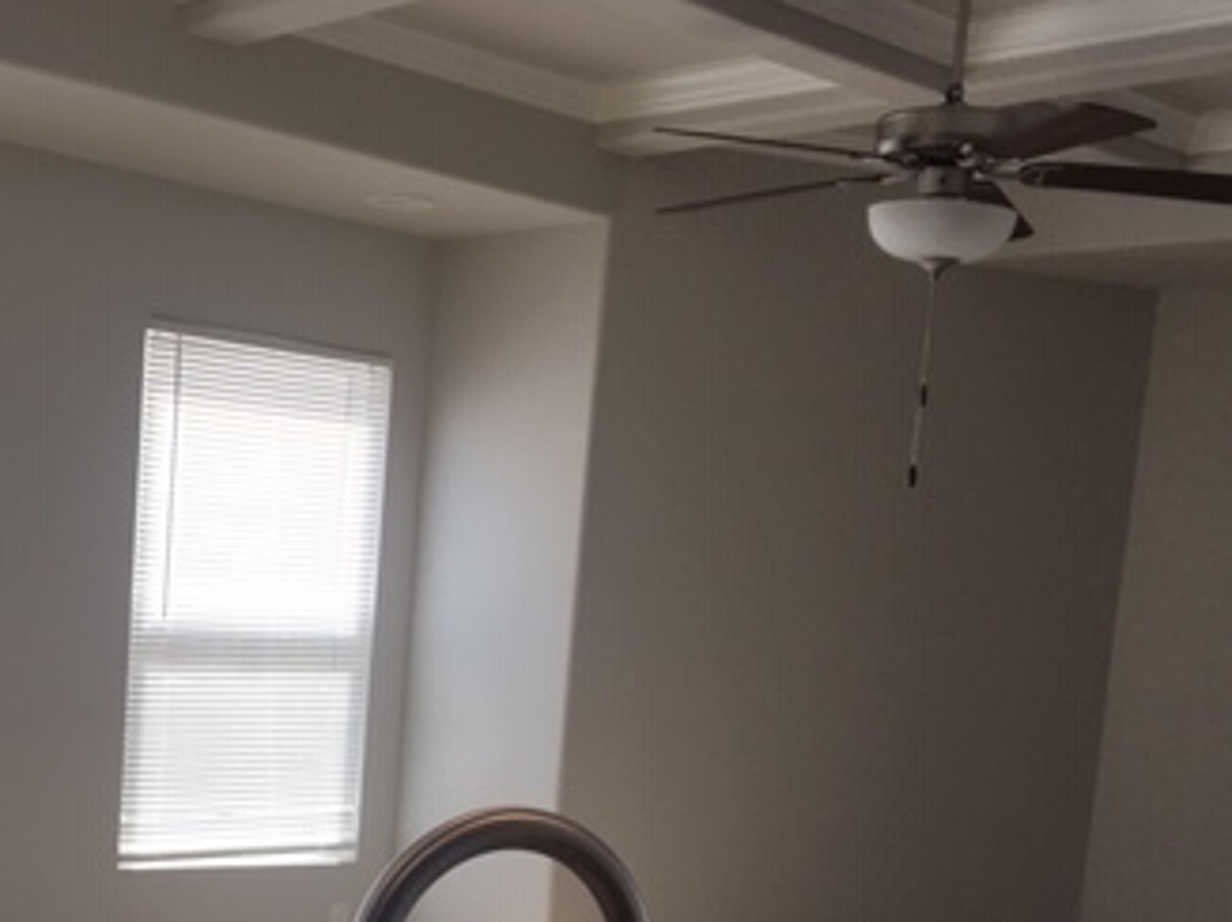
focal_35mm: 57
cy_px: 873
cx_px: 333
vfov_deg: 24.7
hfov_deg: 33.2
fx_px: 2027
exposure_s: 1/132
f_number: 2.2
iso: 25
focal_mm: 4.15
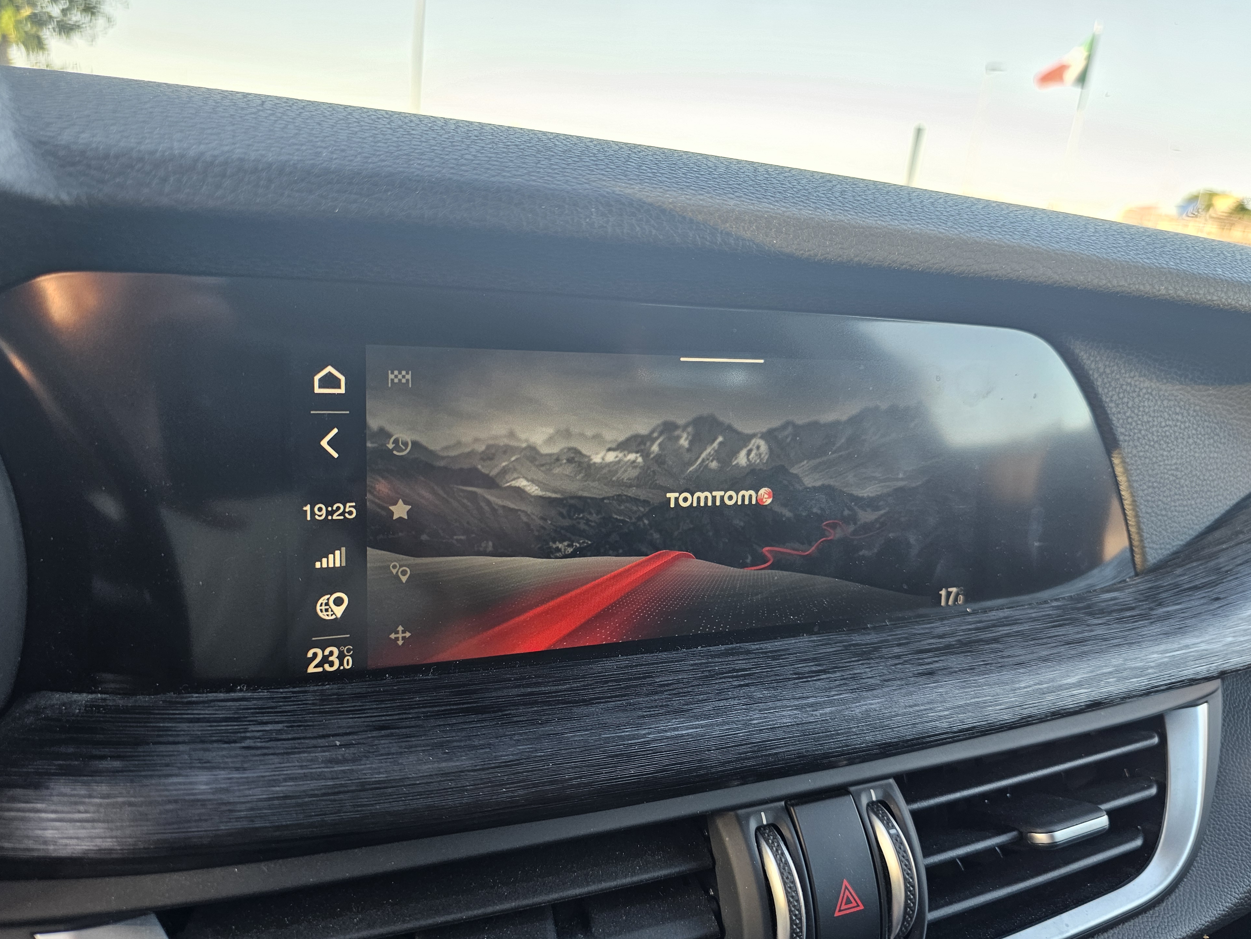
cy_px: 468
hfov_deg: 71.6
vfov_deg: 56.8
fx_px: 867
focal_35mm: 24
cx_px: 615
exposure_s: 1/100
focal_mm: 6.3
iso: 100
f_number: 1.7
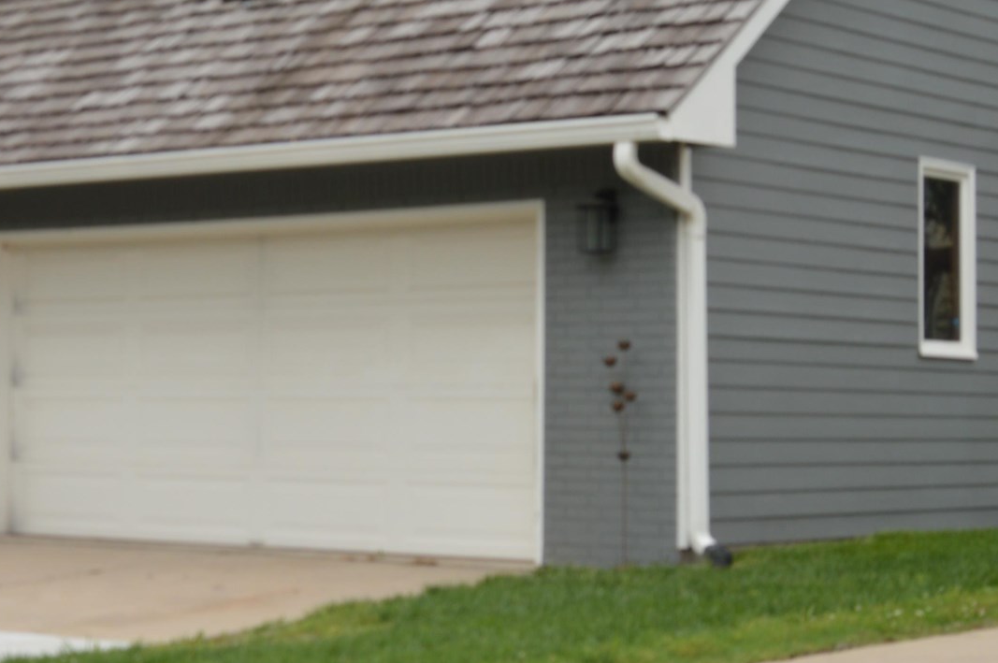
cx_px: 121
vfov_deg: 14.4
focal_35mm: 95
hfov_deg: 21.1
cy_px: 289
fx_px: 2631
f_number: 8
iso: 100
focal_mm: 22
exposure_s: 1/200
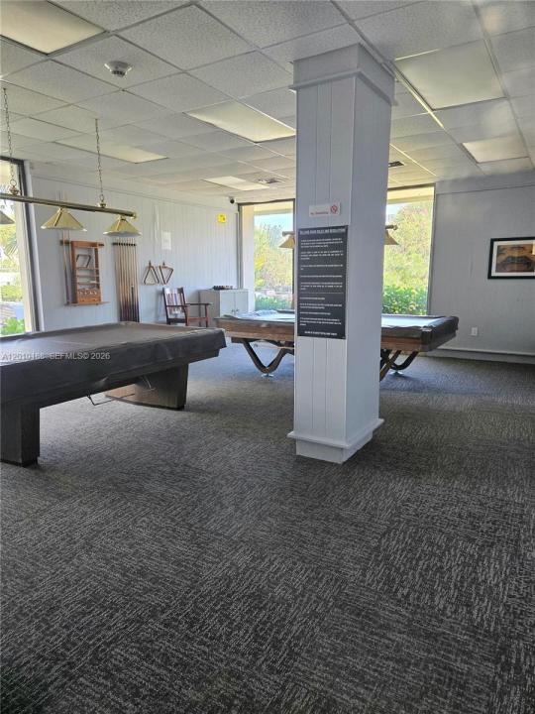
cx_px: 268
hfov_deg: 58.9
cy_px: 357
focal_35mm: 23
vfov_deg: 73.9
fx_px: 474
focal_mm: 5.4
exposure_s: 1/120
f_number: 1.8
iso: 250
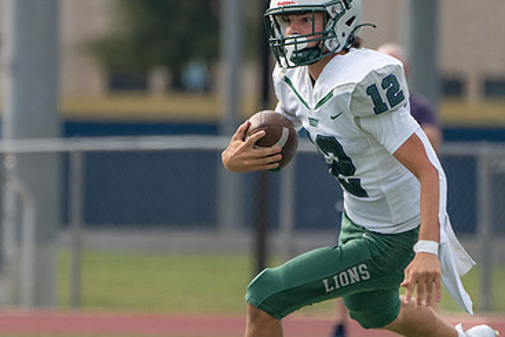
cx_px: 236
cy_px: 153
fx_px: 13149
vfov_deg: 1.5
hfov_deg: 2.2
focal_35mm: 937
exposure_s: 1/1250
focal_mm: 400
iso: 320
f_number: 5.6
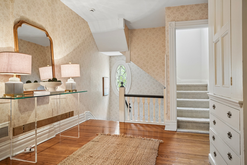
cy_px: 82
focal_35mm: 23
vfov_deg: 55.9
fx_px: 155
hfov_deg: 77.1
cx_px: 124
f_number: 5.6
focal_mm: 22.6
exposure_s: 1/15
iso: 400
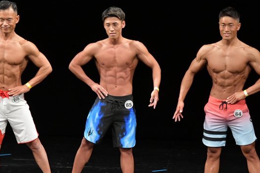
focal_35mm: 391
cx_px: 159
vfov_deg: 3.5
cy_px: 121
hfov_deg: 5.3
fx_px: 2822
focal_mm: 180
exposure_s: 1/400
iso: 3200
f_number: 5.6
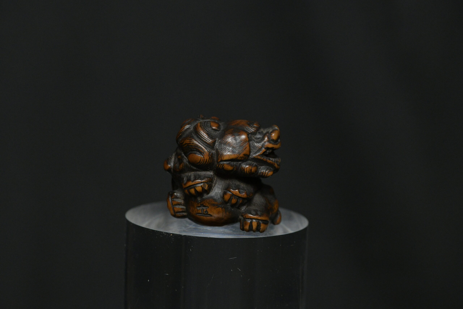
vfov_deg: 13.0
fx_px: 1350
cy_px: 154
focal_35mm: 105
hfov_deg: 19.5
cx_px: 232
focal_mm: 105
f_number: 10
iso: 5000
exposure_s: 1/125
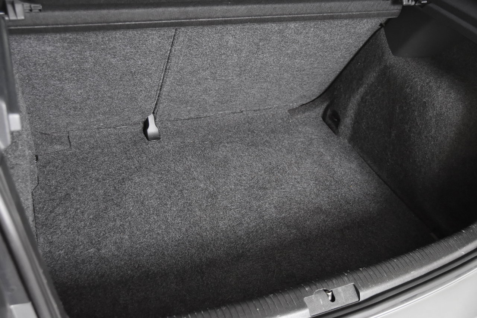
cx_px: 238
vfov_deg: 36.9
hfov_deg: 53.1
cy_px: 159
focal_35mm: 36
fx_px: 477
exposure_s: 1/40
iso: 2500
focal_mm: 24
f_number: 3
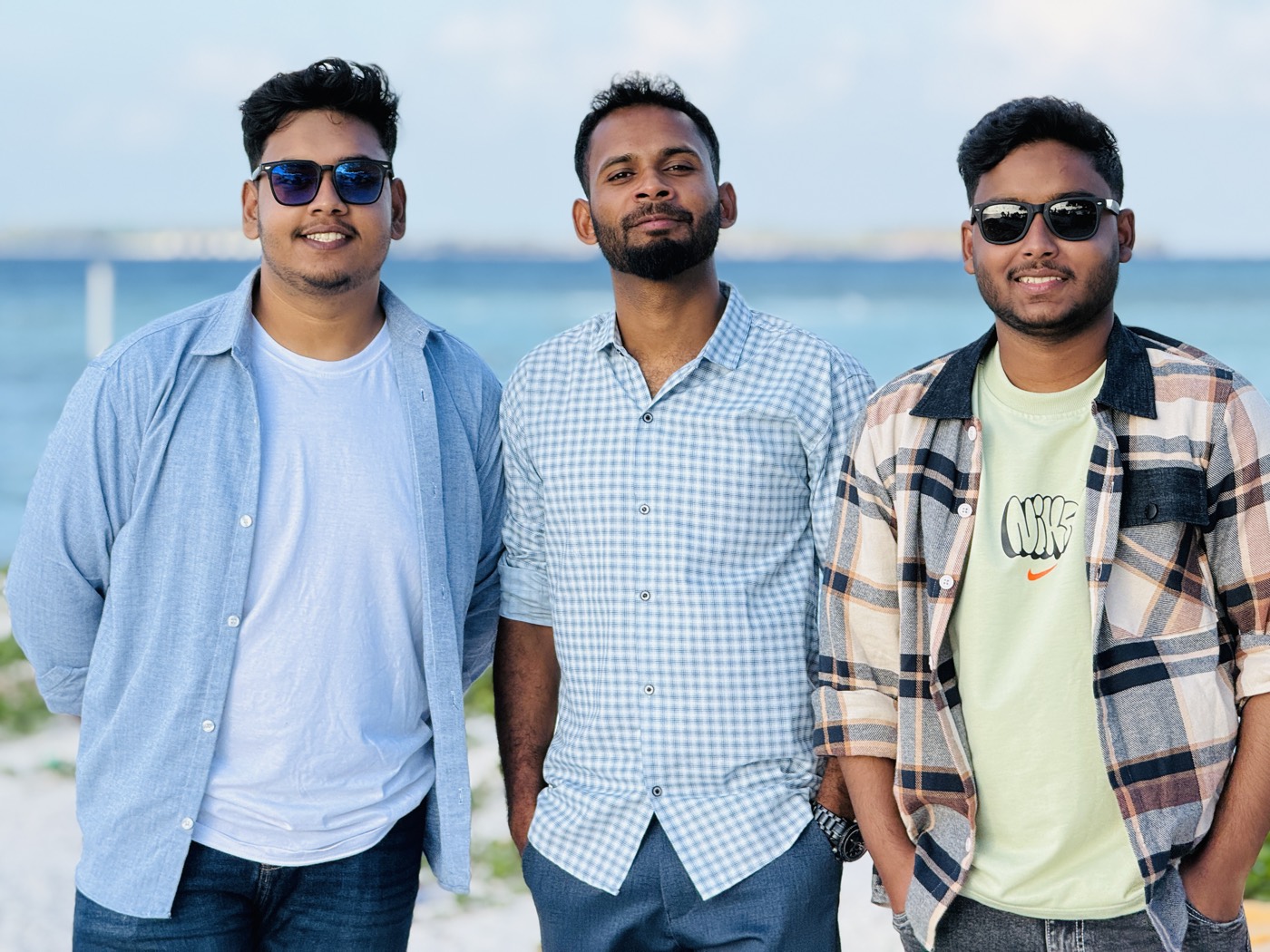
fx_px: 4403
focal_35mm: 120
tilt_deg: -2.5
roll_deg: +0.0
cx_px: 635
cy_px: 476
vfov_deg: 12.3
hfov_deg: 16.4
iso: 64
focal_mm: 15.66
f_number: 2.8
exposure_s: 1/850
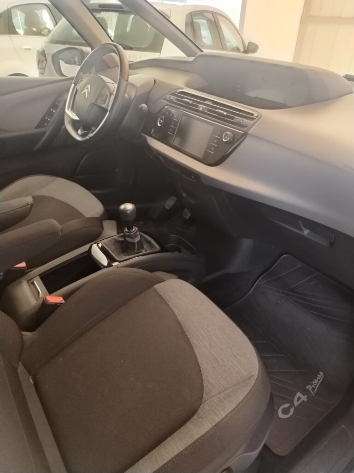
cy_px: 236
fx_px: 327
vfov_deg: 71.6
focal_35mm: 24
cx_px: 177
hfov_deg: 56.8
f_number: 1.75
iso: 1609
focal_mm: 5.25
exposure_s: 1/33.3
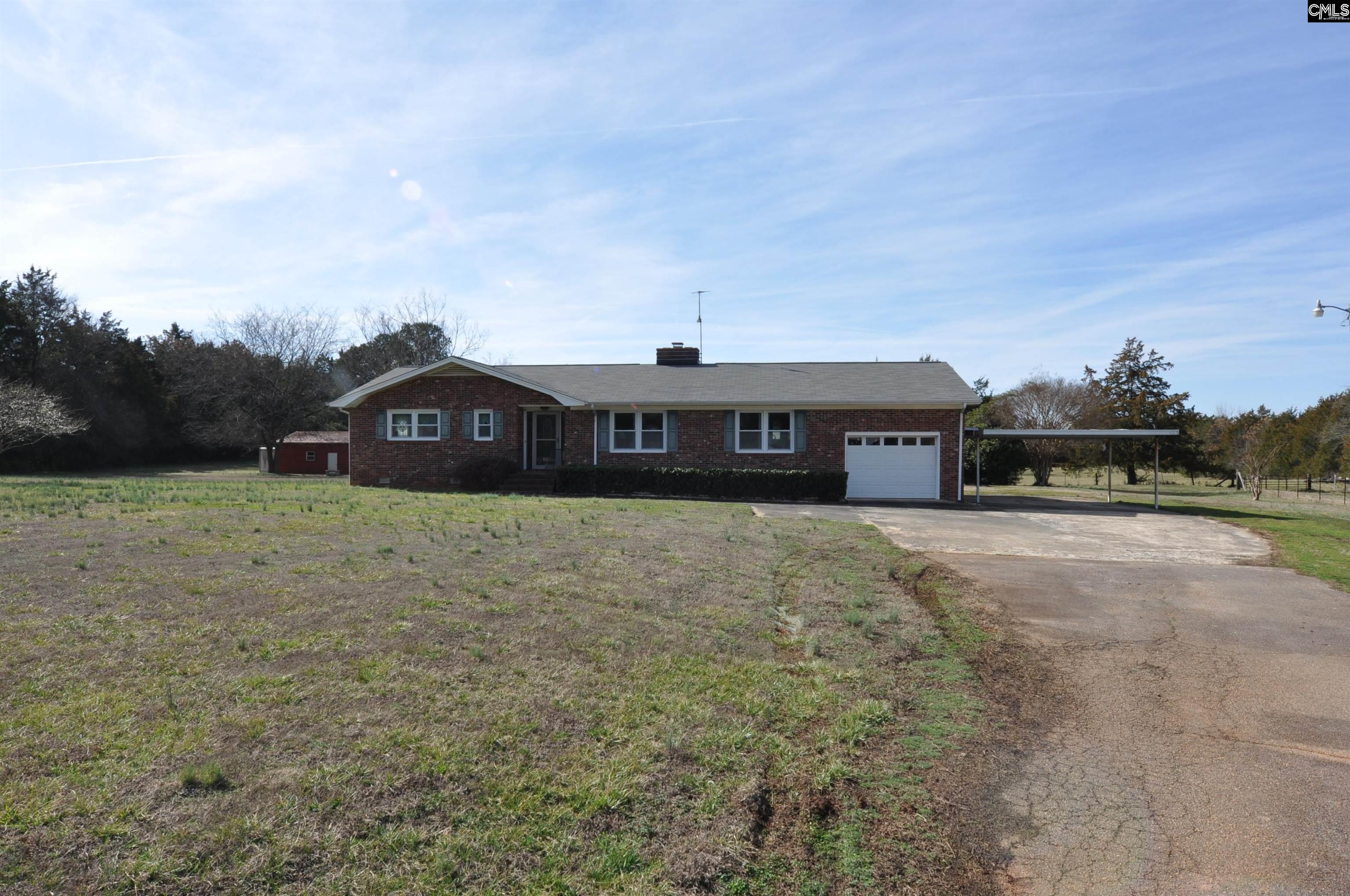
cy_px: 448
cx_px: 675
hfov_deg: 81.3
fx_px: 786
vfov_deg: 59.4
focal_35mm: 21
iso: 320
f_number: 10
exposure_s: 1/400
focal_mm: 14
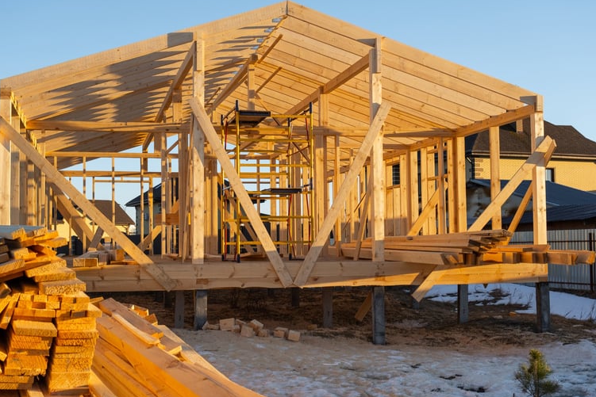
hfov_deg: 41.9
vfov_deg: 28.7
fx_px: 778
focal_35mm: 47
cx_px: 292
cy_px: 197
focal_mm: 30.8
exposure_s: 1/250
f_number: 5.6
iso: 160
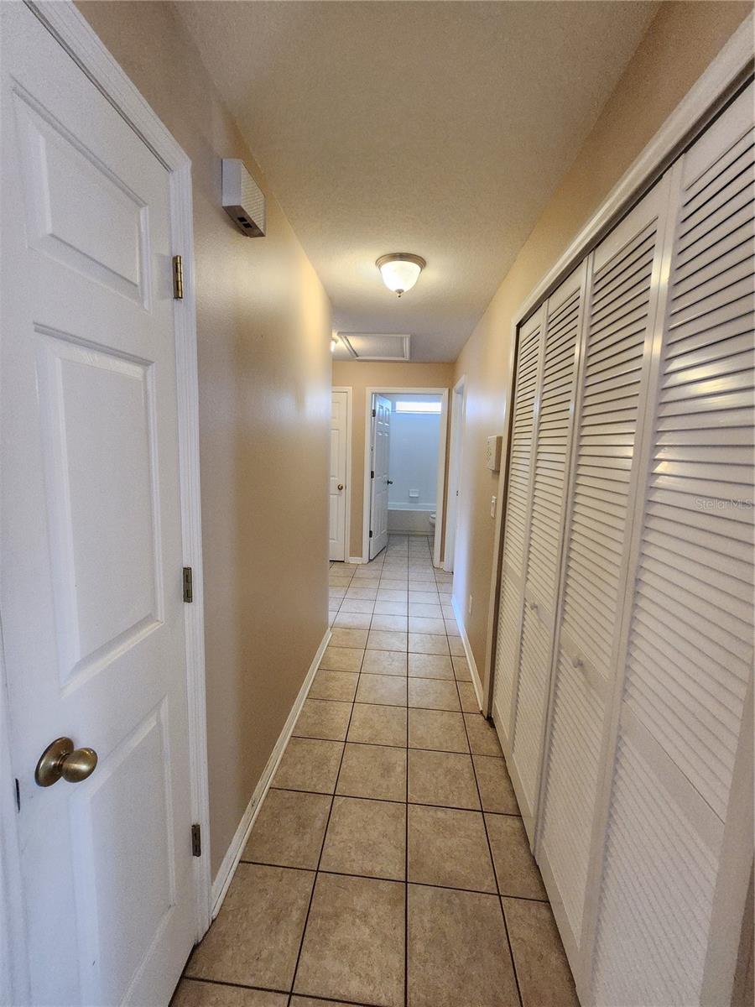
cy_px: 504
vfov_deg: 106.2
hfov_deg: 89.9
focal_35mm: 13
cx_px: 378
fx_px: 378
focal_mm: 1.74
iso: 400
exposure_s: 1/60
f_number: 2.2
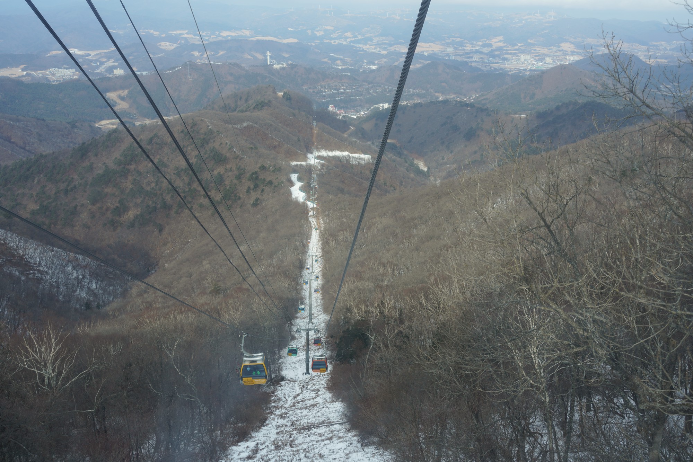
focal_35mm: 35
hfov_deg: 54.4
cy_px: 231
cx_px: 346
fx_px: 674
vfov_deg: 37.9
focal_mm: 35
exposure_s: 1/100
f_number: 9
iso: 100
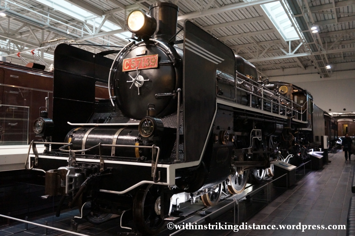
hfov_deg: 59.6
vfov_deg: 41.6
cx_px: 178
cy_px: 118
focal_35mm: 32
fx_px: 310
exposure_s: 1/100
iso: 3200
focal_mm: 21
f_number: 4
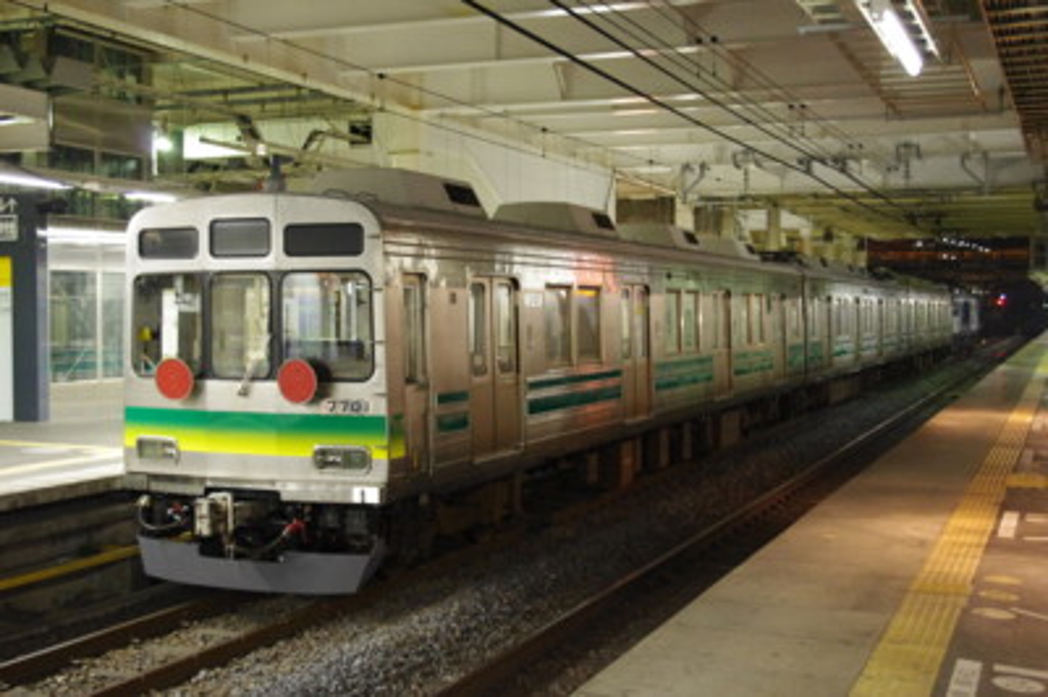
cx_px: 524
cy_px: 348
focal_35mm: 46
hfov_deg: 42.8
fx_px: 1338
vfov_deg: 29.2
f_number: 4
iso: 3200
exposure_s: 1/50
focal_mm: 30.63
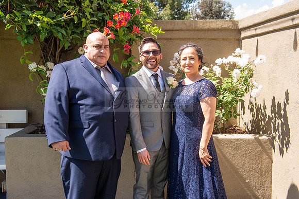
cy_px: 100
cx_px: 150
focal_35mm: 38
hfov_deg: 50.7
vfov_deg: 35.1
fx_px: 316
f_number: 6.3
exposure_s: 1/100
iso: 100
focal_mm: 38
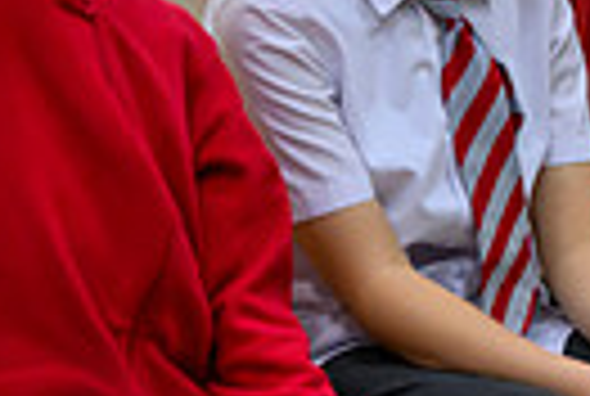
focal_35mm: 428
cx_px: 1243
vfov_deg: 3.2
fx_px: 7030
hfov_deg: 4.7
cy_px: -290
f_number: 4
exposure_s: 1/320
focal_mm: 97
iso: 3200
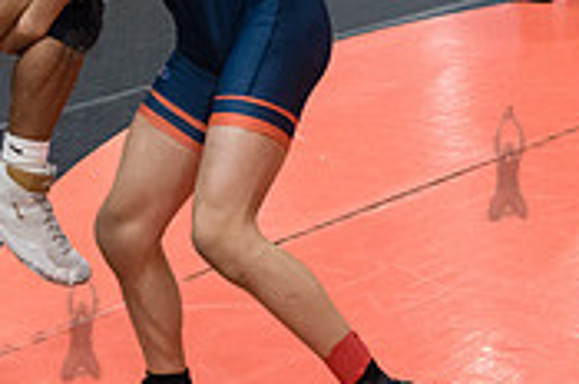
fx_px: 1654
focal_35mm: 103
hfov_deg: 19.6
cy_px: 2
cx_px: 79
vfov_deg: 13.1
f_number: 3.2
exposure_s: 1/640
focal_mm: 31
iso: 8000
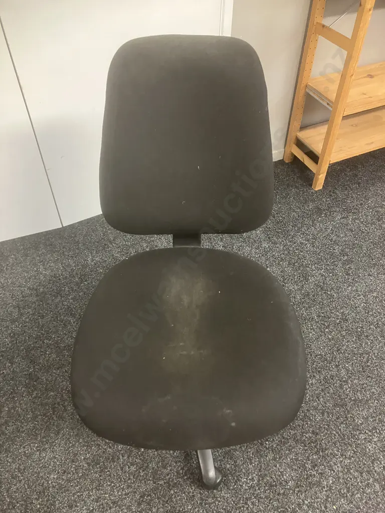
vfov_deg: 63.4
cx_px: 192
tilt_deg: -46.2
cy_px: 256
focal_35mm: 28
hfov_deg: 49.7
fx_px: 415
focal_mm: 3.99
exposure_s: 1/25
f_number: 1.8
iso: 320
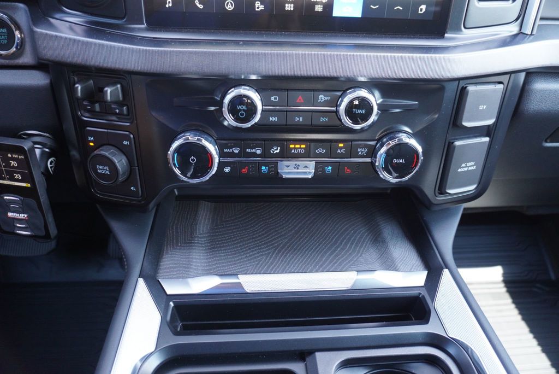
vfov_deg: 53.2
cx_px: 280
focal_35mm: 24
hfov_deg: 73.7
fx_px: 373
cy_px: 187
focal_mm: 16
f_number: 3.5
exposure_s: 1/60
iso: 1000
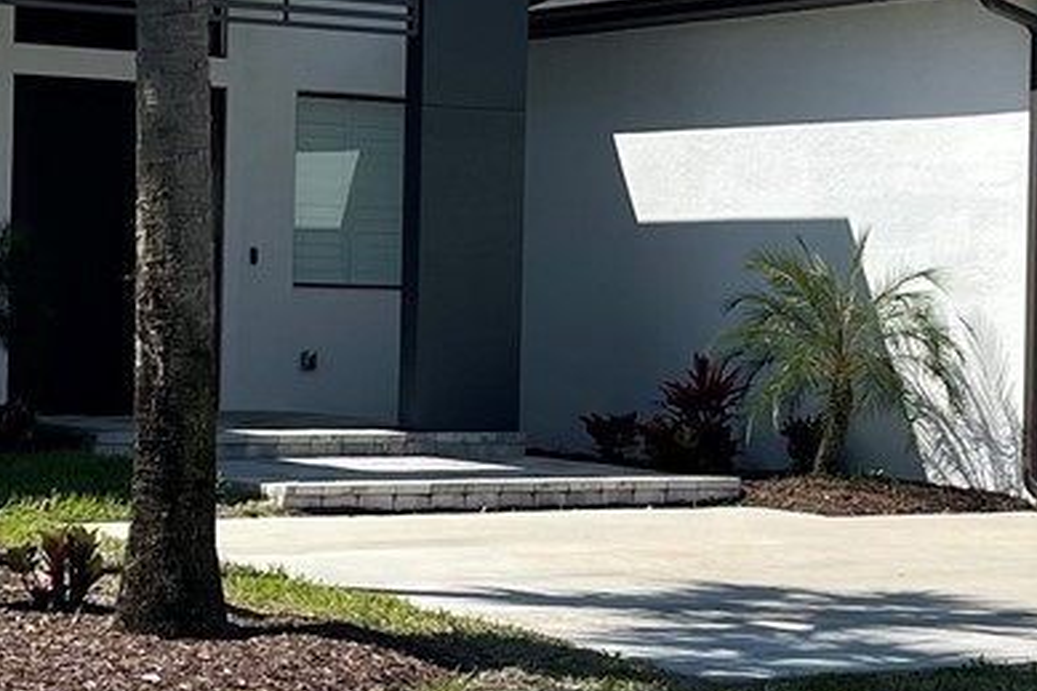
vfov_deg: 12.8
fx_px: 3081
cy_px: 240
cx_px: 592
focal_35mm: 107
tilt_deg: +0.0
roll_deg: -1.7
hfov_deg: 19.1
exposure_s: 1/3559
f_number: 1.6
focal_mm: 5.1
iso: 32
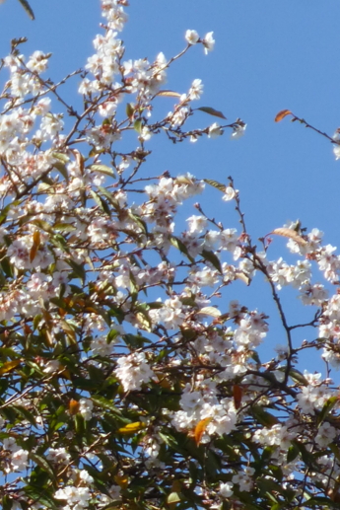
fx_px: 8012
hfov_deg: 2.4
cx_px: -150
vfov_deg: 3.6
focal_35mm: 566
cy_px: 582
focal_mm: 31.3
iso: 100
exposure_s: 1/400
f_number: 5.4
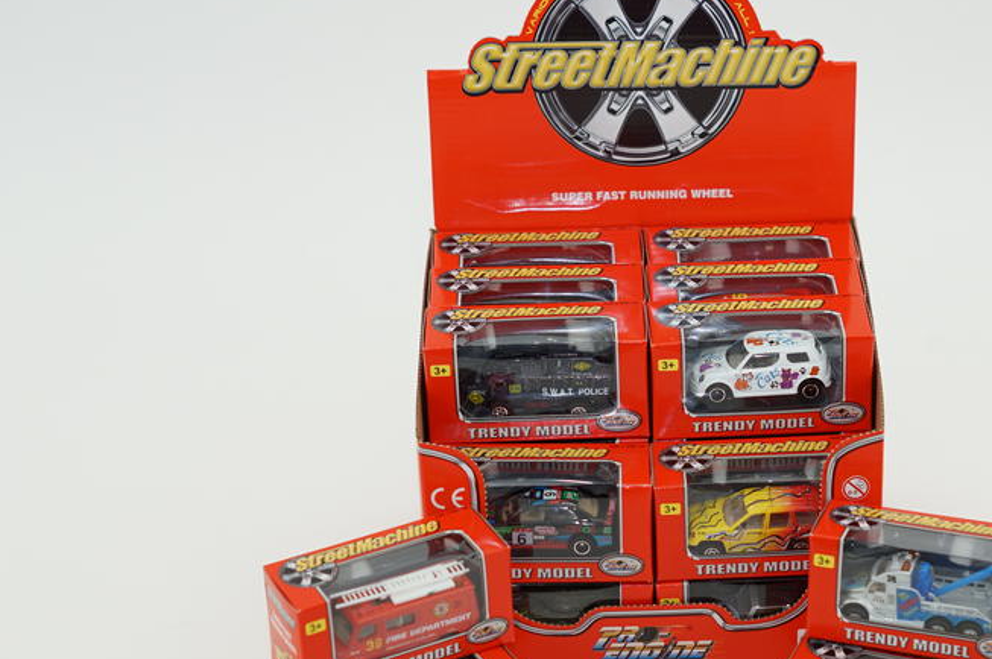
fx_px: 2780
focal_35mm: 101
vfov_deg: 13.5
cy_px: 397
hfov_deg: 20.2
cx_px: 641
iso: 200
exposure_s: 1/250
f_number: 3.2
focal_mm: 50
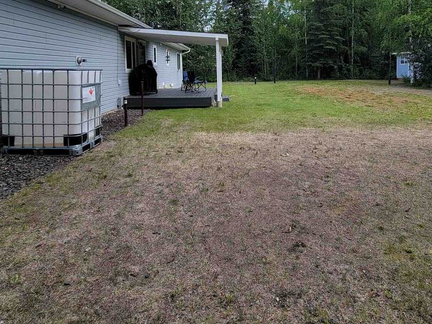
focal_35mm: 23
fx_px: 287
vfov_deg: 56.5
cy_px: 87
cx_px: 243
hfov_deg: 73.6
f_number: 2.2
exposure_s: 1/1087
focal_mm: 2.2
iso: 50
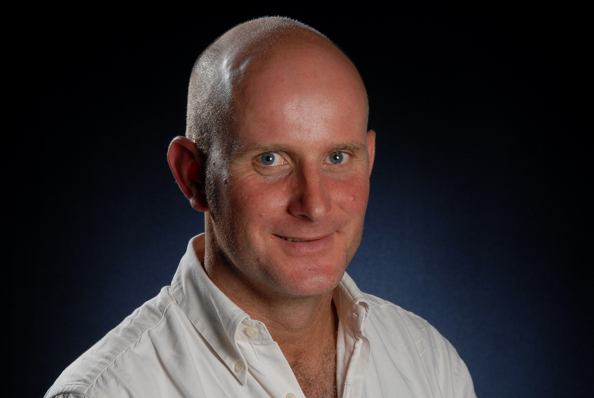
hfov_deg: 10.1
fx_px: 3345
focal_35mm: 202
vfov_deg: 6.8
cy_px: 199
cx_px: 297
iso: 125
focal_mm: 135
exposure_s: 1/125
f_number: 11
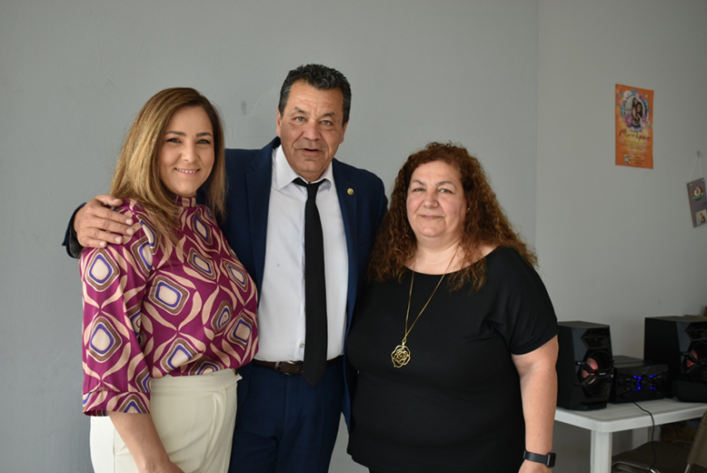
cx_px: 358
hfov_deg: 51.9
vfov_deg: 36.0
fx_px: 727
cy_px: 240
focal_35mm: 37
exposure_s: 1/40
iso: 100
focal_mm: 24
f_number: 4
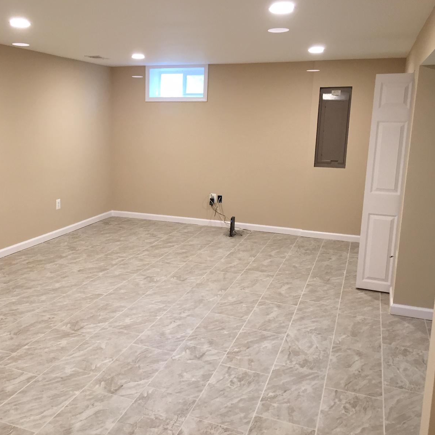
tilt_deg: -10.8
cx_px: 149
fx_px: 498
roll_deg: -1.0
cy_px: 214
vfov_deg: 47.2
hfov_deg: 46.6
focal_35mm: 35
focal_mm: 4.15
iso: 64
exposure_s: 1/30
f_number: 2.2
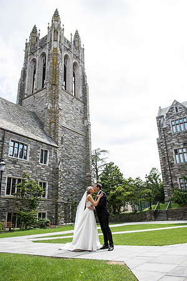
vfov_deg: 65.5
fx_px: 218
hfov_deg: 46.4
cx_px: 94
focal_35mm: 28
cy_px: 140
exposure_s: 1/2000
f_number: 4
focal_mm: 28
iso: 400
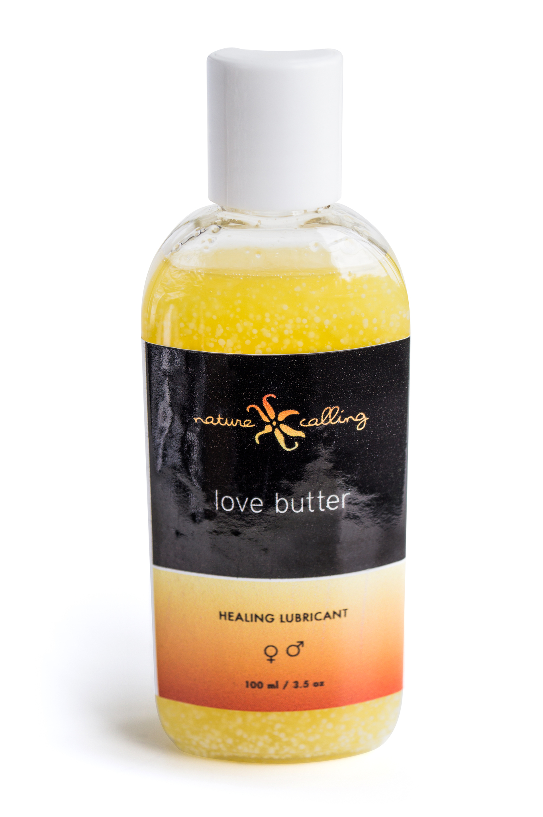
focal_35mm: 82
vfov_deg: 24.6
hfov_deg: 16.5
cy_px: 408
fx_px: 1869
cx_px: 272
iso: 100
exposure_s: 1/100
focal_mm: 55
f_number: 5.6
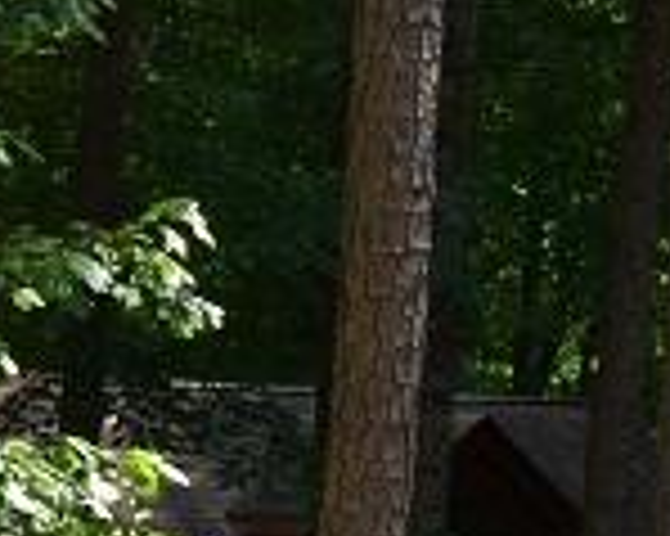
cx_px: -728
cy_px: 1020
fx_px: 5689
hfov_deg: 6.5
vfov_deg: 5.3
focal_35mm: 287
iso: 200
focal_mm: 31
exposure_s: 1/160
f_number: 6.3
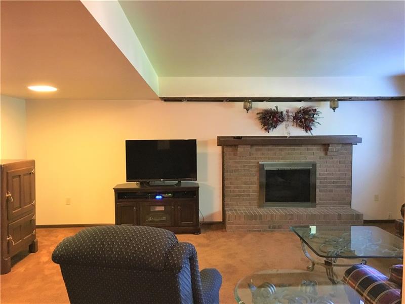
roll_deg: +1.0
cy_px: 152
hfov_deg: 61.7
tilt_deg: -3.0
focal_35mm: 29
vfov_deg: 48.2
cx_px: 202
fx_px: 339
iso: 320
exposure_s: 1/15
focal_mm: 4.15
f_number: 2.2
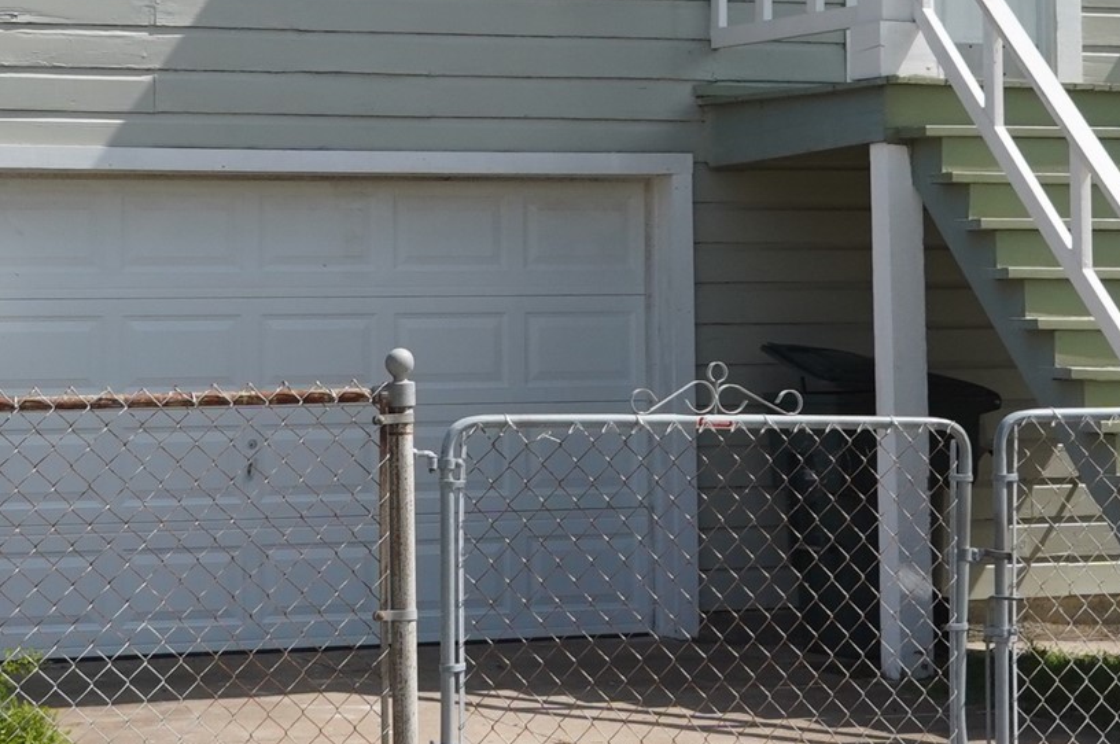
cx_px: 591
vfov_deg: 12.0
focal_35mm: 112
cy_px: -55
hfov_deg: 18.3
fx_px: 3480
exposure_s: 1/800
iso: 400
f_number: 9
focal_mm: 28
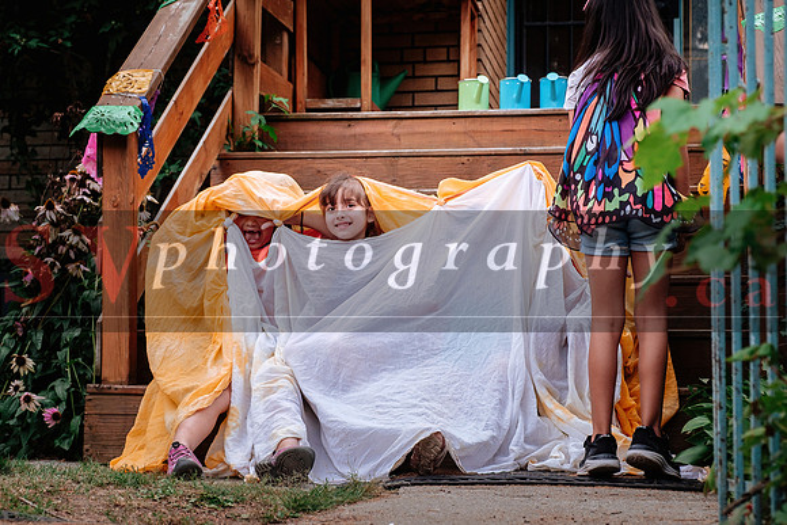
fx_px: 1820
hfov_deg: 24.4
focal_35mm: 83
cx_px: 374
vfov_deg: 16.4
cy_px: 299
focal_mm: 48.5
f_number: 4
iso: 800
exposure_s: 1/250
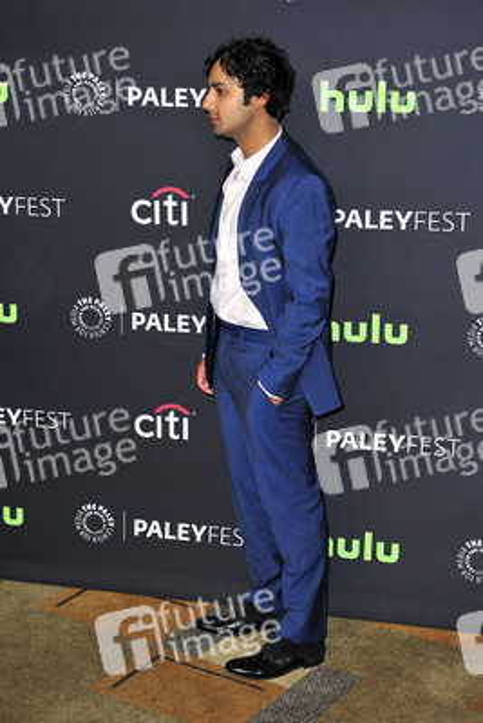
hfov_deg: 19.5
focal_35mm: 70
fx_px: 1407
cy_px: 362
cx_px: 242
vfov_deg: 28.8
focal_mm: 70
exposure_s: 1/320
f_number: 4.5
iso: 500
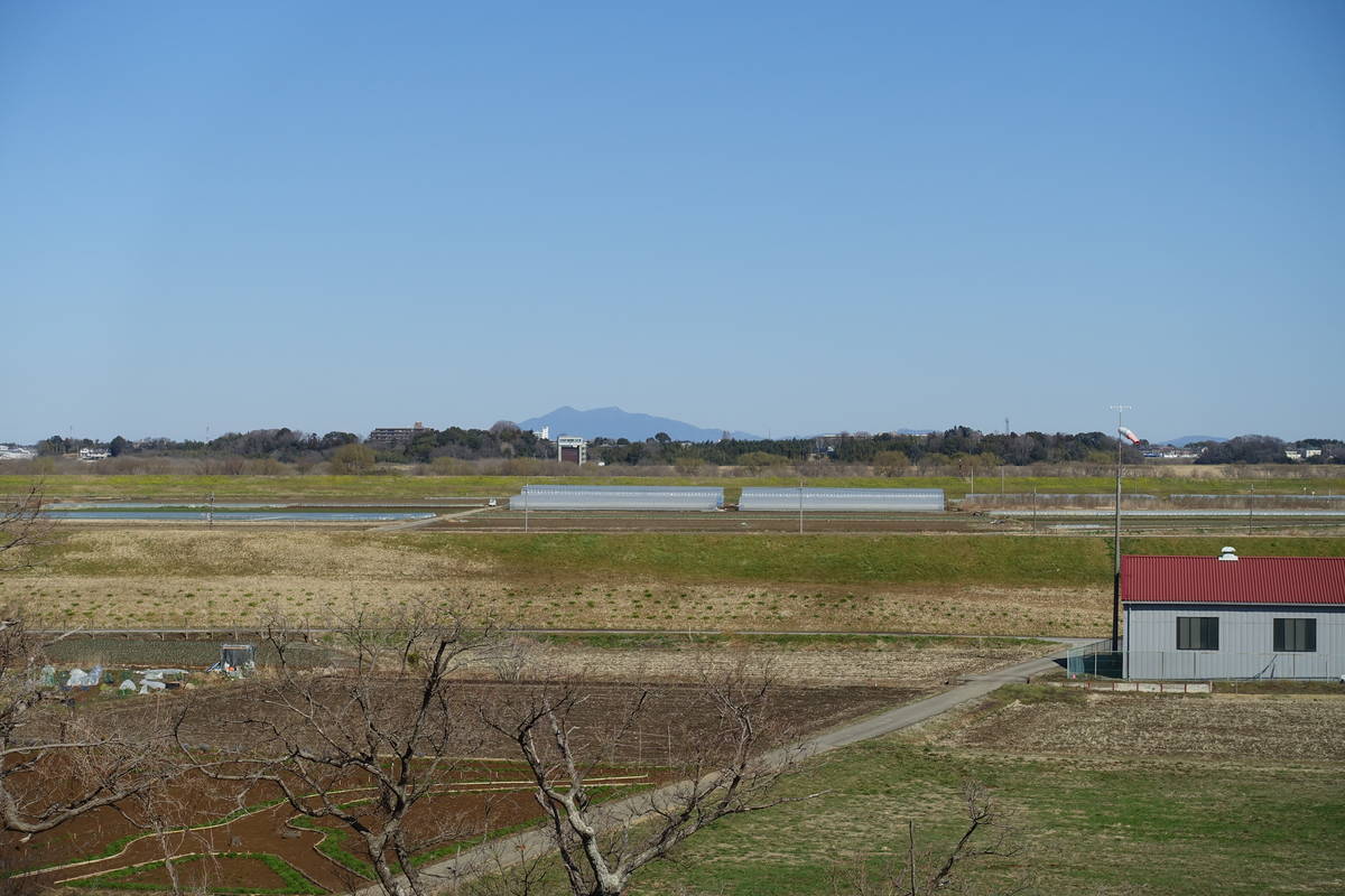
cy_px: 448
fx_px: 2615
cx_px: 672
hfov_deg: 28.8
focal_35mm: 70
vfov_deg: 19.5
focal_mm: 25.7
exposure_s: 1/100
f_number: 5.6
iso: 125
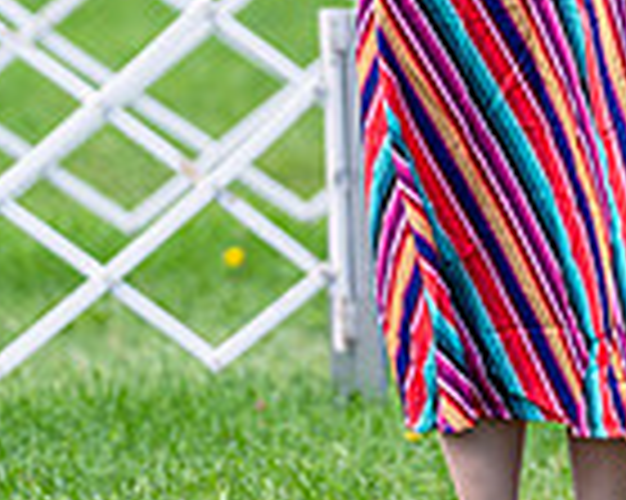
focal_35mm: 629
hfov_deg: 3.1
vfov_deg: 2.5
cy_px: -140
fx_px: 11645
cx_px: 907
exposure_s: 1/1000
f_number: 2.8
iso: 100
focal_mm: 138
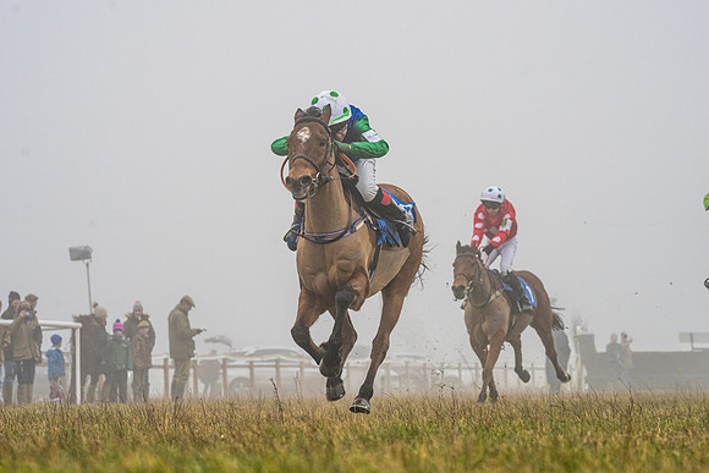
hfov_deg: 12.7
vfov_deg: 8.5
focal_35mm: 162
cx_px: 358
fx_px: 3195
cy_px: 219
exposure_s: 1/1250
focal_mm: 135
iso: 2000
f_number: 8
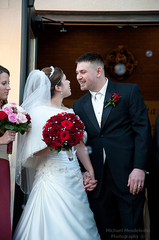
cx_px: 80
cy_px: 120
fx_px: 631
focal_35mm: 95
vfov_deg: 21.5
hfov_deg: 14.4
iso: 2000
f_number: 5.6
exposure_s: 1/250
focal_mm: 95
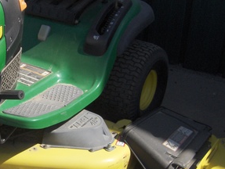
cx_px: 20
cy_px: 84
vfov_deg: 22.3
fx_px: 430
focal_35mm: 66
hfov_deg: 28.2
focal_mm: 7.5
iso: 100
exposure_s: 1/806
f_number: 5.5
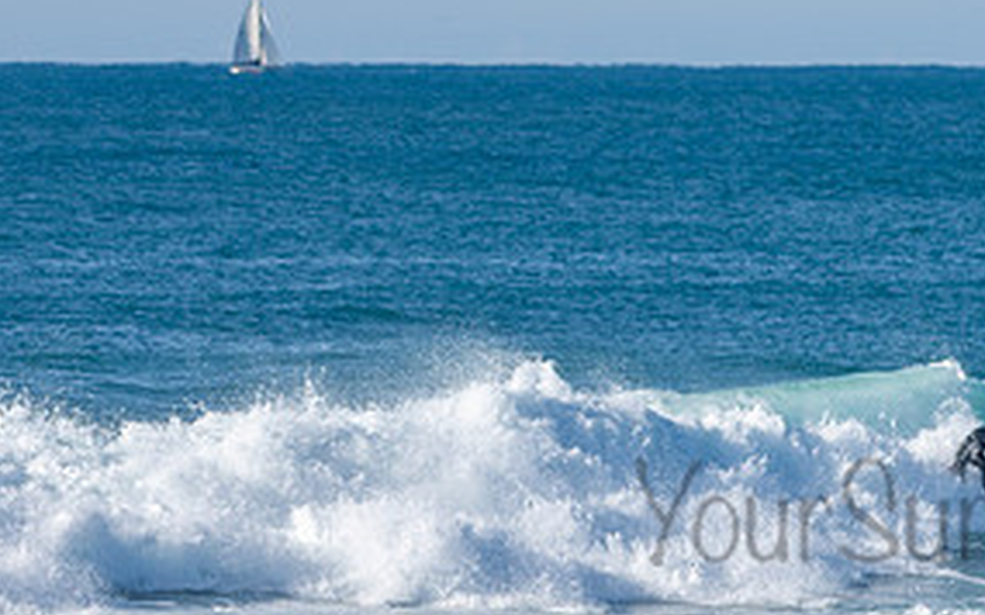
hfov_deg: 3.3
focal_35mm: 639
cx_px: 992
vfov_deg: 2.1
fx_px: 17150
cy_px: 482
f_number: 5.6
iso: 180
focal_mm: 200
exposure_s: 1/1000
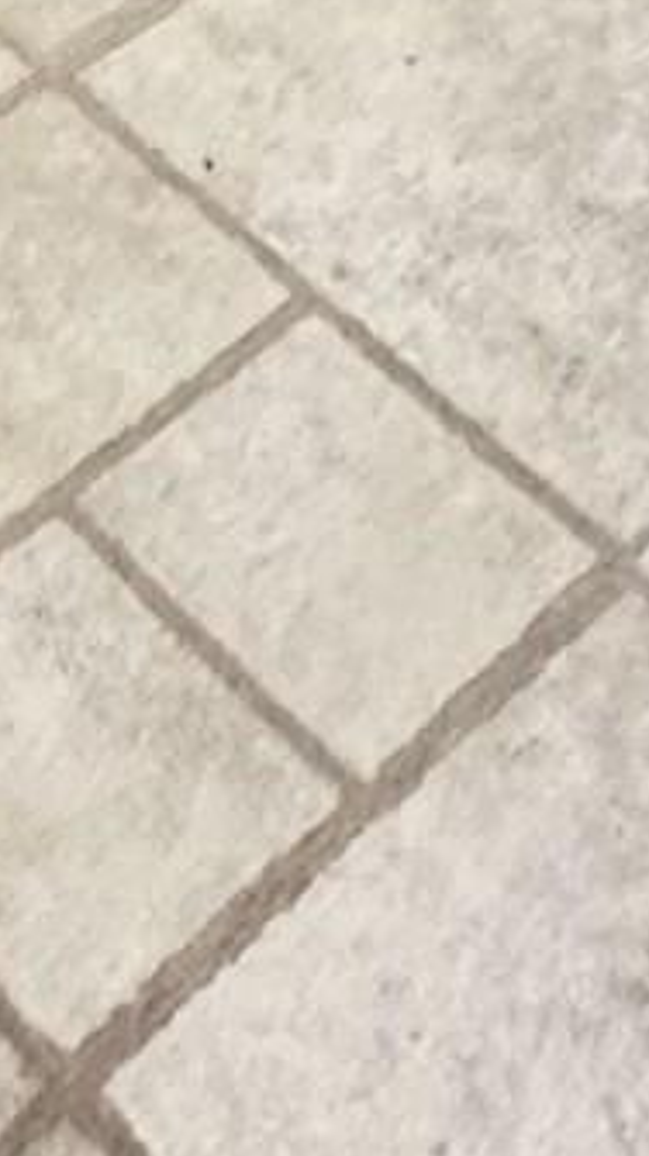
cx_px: -373
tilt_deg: -4.5
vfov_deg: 12.5
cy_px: -2032
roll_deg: -1.4
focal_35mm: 105
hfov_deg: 11.0
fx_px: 3218
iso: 640
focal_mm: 2.22
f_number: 2.2
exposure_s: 1/60
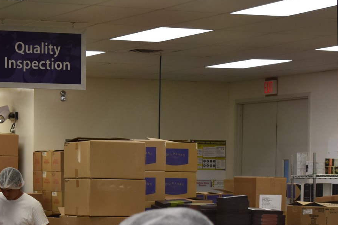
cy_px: 221
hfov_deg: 13.9
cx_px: 14
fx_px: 1371
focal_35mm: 146
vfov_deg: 9.3
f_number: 5
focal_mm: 45
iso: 800
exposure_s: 1/100
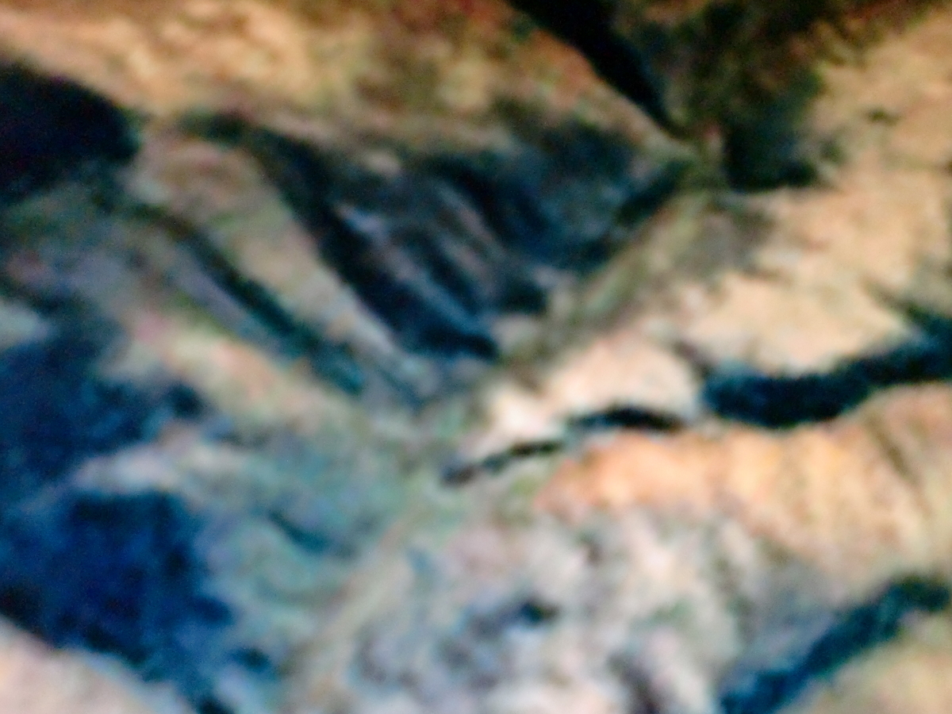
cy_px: 357
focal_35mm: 35
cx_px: 476
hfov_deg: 52.6
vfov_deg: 40.7
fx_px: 963
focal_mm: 6.3
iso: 800
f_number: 3.1
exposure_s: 1/60
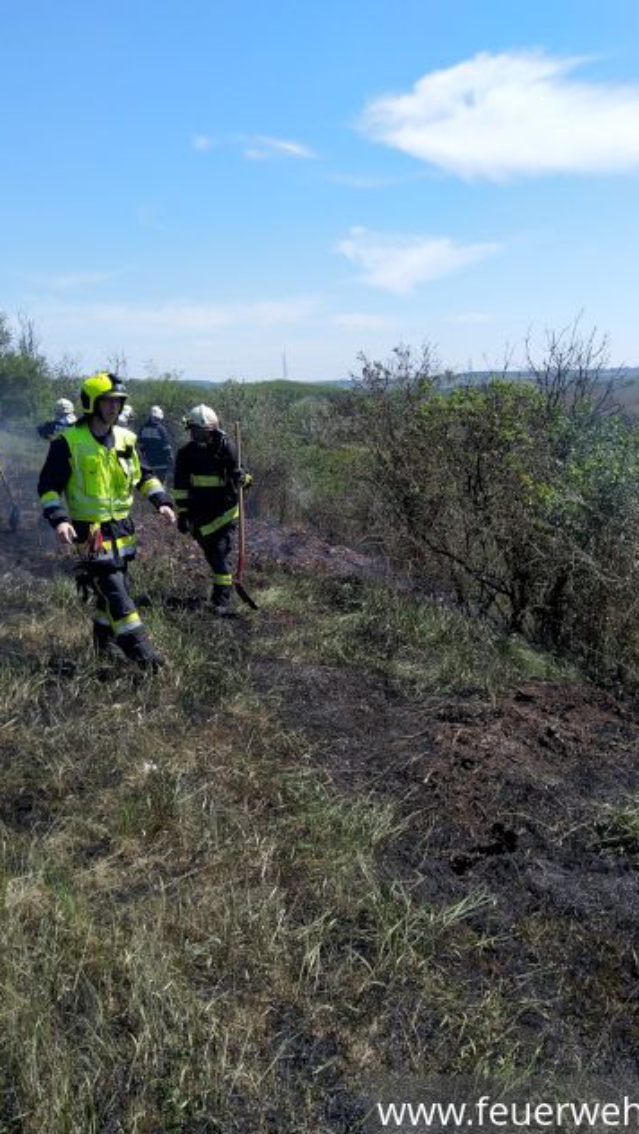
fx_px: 843
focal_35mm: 28
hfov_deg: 41.5
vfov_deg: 67.9
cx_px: 360
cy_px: 569
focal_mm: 4.28
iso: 100
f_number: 1.75
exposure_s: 1/2952
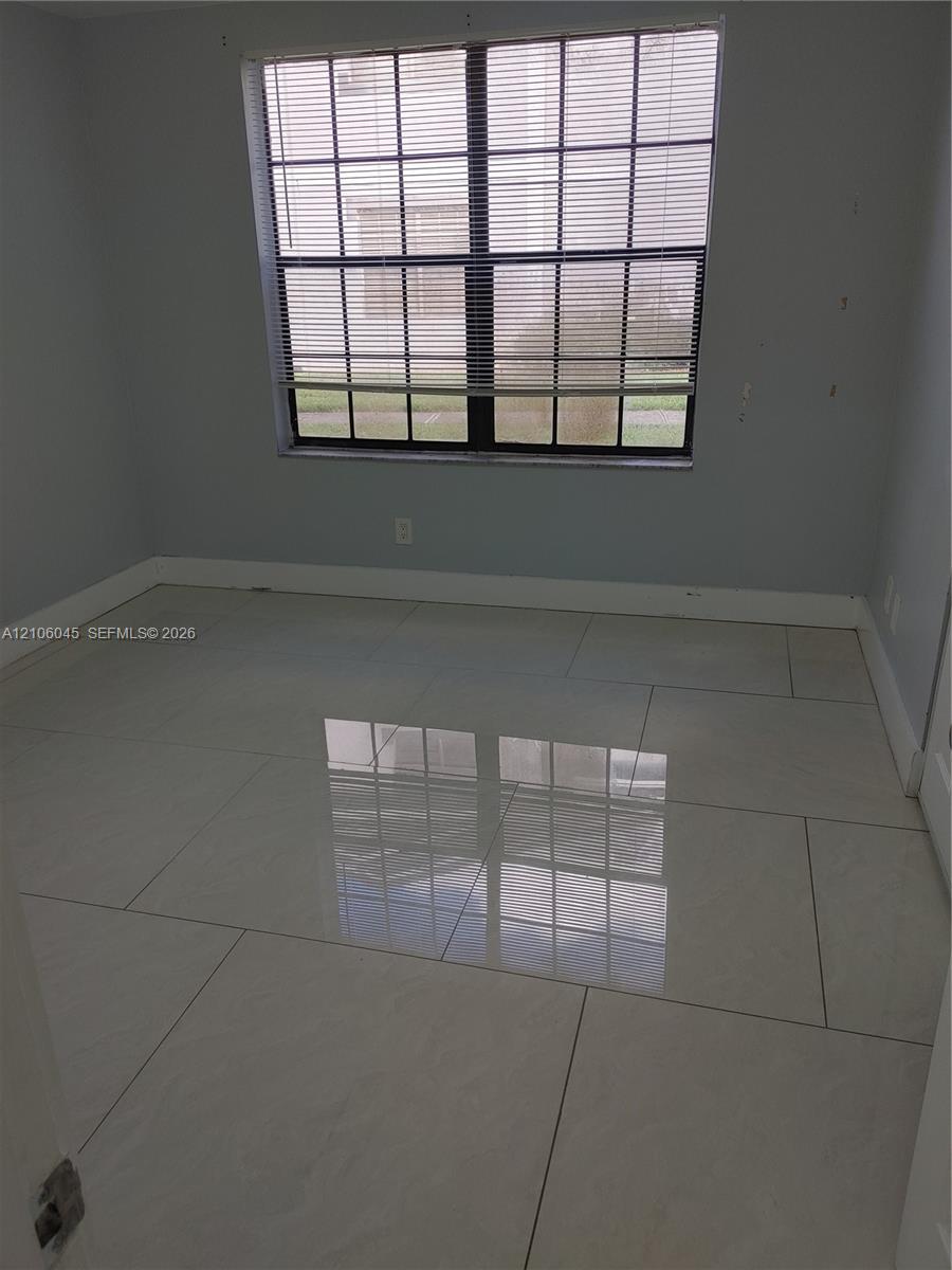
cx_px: 476
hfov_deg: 53.1
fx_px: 953
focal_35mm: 26
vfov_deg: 67.3
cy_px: 635
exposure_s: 1/120
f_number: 1.8
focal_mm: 4.81
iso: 50
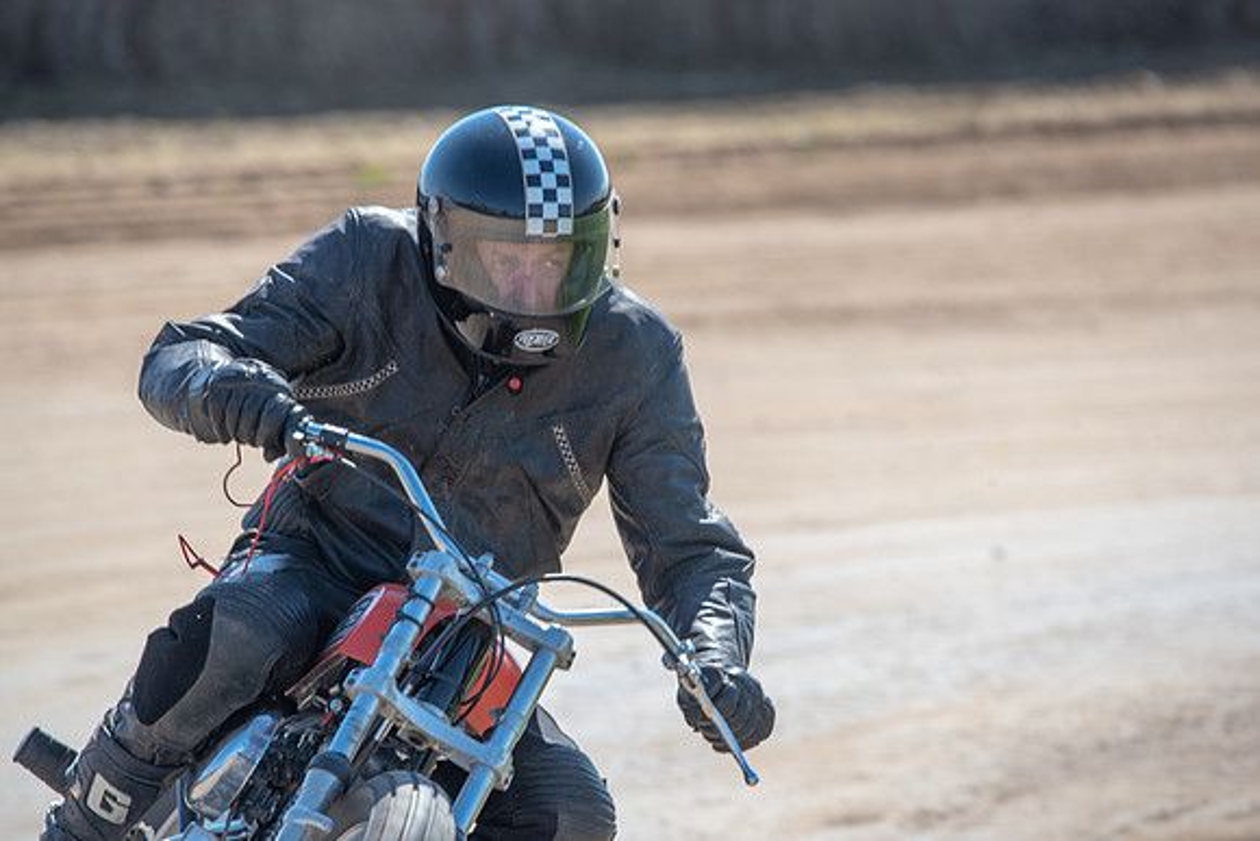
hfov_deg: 4.1
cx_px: 630
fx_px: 17503
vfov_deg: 2.8
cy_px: 420
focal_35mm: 500
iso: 100
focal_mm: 500
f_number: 8
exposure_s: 1/160
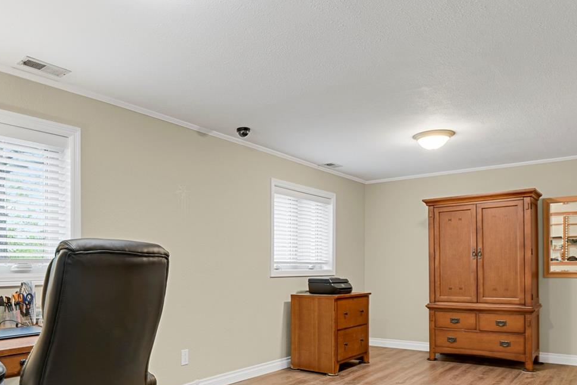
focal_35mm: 28
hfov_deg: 64.1
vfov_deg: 45.4
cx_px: 200
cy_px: 269
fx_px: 449
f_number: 8
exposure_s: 6
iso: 250
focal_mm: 17
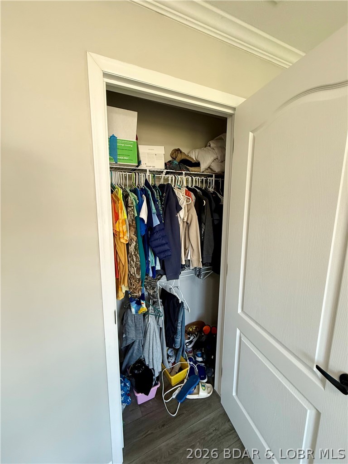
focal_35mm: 14
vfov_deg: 102.1
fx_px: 188
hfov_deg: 85.7
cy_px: 232
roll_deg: -0.2
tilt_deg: -7.9
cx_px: 174
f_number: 2.2
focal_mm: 2.22
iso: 320
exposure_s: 1/120
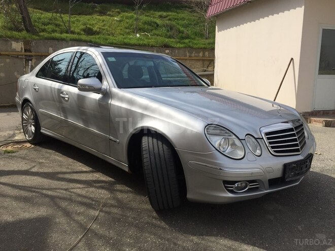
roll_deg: -3.0
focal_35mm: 29
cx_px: 168
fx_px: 281
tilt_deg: -9.1
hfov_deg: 61.7
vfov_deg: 48.2
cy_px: 126
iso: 32
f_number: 2.2
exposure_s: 1/2825
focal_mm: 4.15
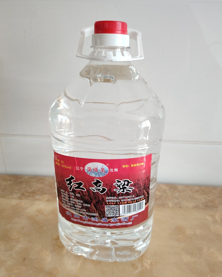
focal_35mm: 26
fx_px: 214
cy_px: 148
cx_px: 112
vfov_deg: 66.0
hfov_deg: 54.9
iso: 750
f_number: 1.75
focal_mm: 5.25
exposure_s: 1/50
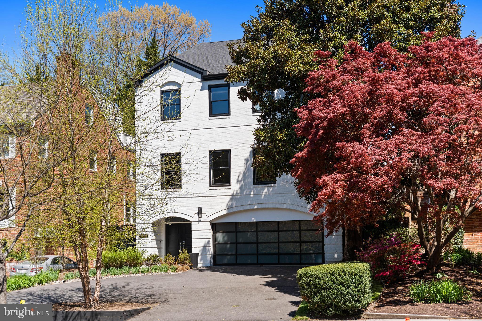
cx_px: 241
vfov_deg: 26.4
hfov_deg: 38.8
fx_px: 684
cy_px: 160
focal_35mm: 51
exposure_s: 1/6400
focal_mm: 51.1
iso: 200
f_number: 2.8
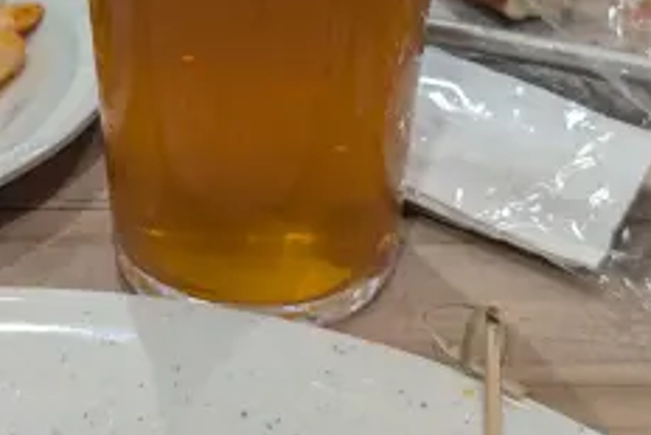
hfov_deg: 23.6
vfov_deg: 15.6
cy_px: 8
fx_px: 1556
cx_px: 246
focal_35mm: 86
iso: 176
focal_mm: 6.81
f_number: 1.85
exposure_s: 1/89.9
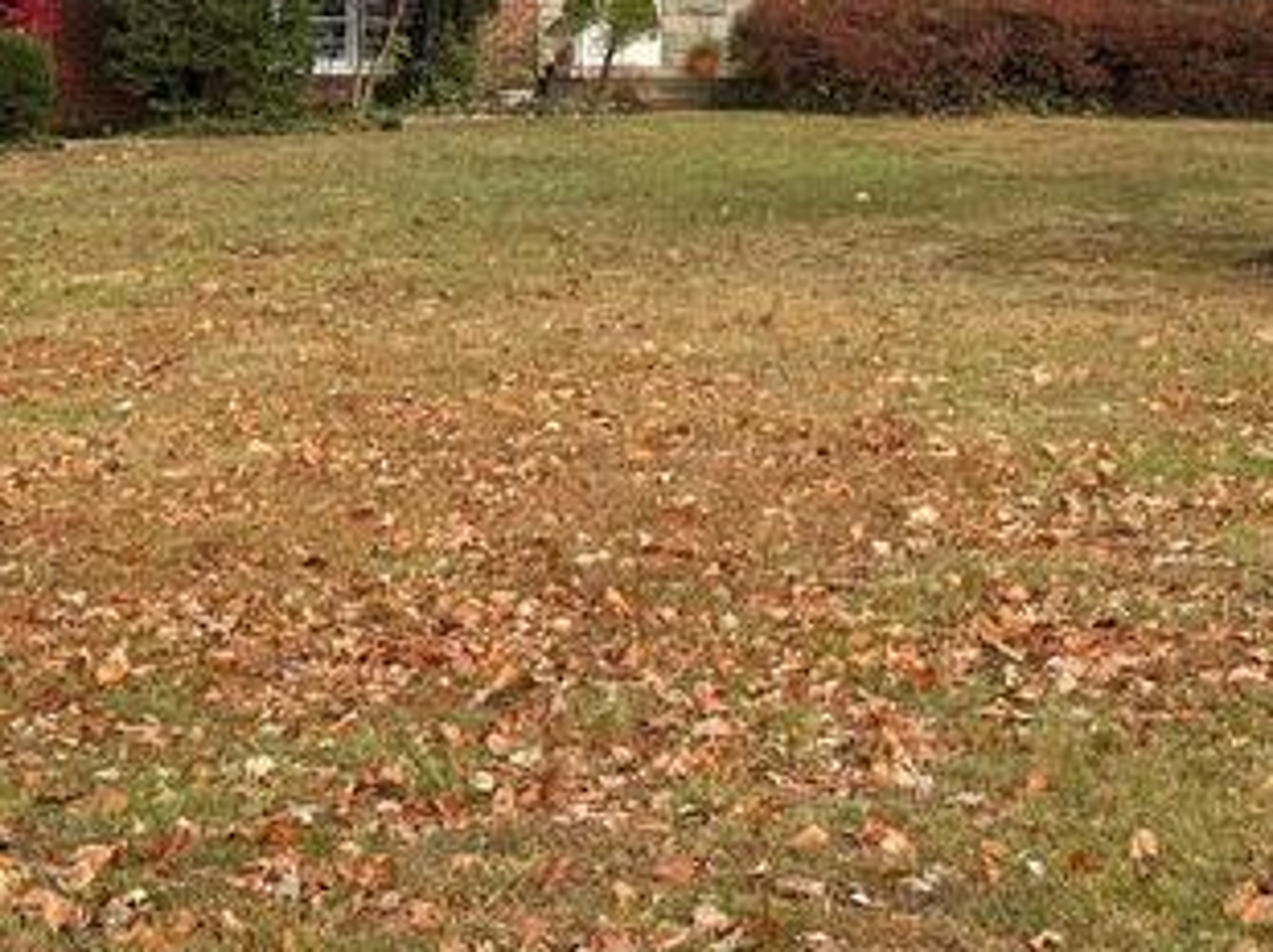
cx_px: 653
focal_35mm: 86
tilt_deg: -0.7
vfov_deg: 16.9
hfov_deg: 22.8
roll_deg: +0.7
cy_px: 131
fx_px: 3160
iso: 50
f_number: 1.6
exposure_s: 1/927
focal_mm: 5.96
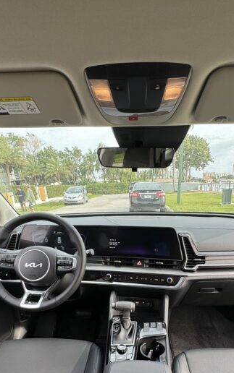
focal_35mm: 23
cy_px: 265
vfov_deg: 73.4
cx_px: 128
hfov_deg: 53.0
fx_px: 234
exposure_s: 1/159
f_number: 2.2
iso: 40
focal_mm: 2.22
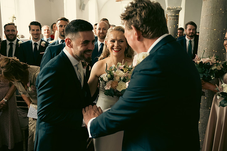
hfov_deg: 55.8
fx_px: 214
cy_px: 72
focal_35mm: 34
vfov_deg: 38.9
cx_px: 112
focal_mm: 32
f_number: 3.5
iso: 800
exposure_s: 1/160
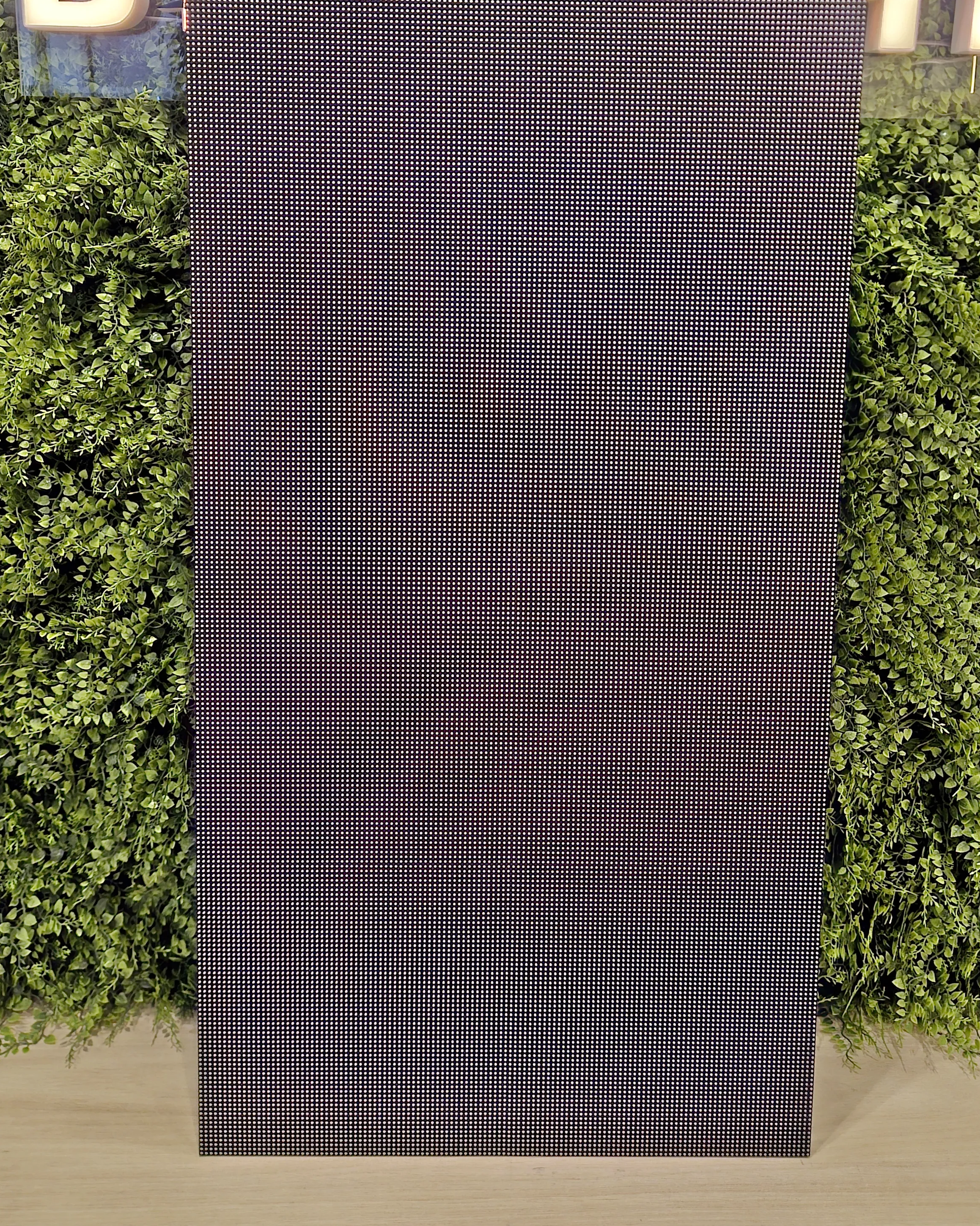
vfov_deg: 55.7
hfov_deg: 47.1
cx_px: 497
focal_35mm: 31
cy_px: 383
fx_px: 1124
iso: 500
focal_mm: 5.4
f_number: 1.8
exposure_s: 1/120
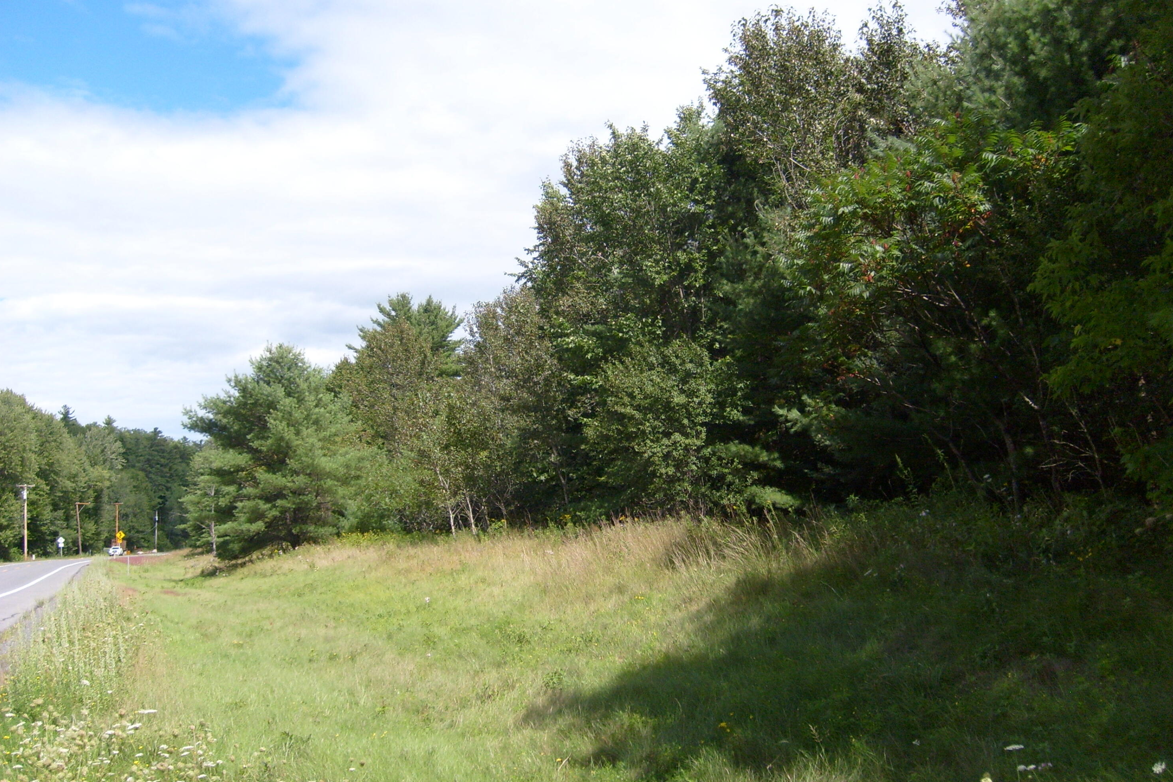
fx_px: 1205
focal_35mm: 37
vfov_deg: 35.9
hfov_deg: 51.9
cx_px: 588
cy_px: 418
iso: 80
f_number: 7.1
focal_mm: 5.8
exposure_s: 1/180
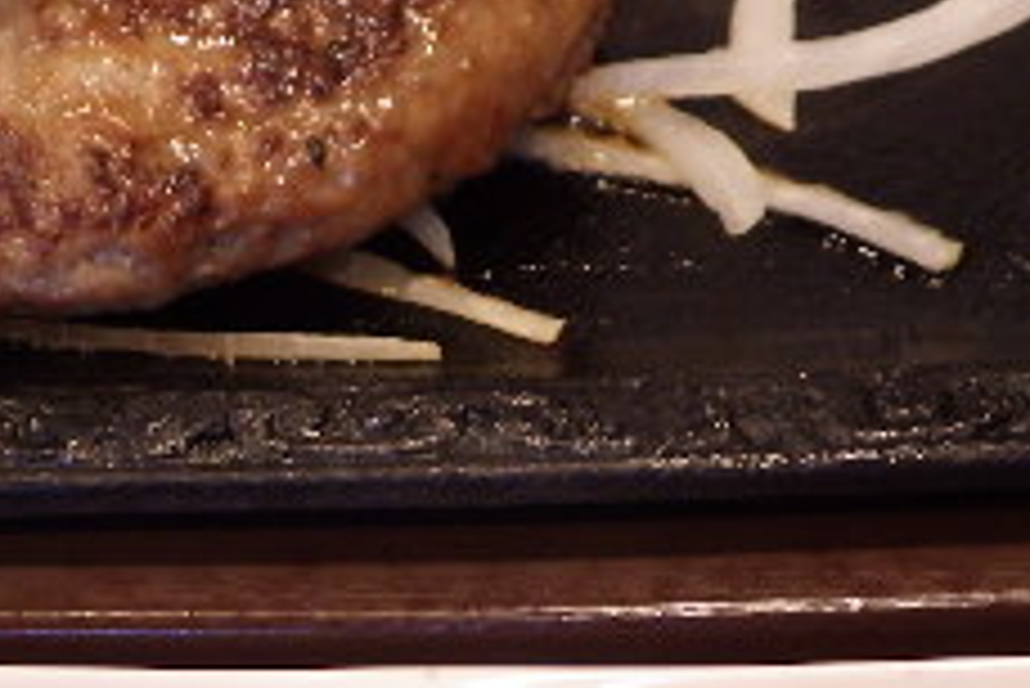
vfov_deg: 14.2
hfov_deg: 21.2
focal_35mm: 96
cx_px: 382
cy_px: 540
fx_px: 2748
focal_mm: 5.9
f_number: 2.4
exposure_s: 1/50
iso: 400
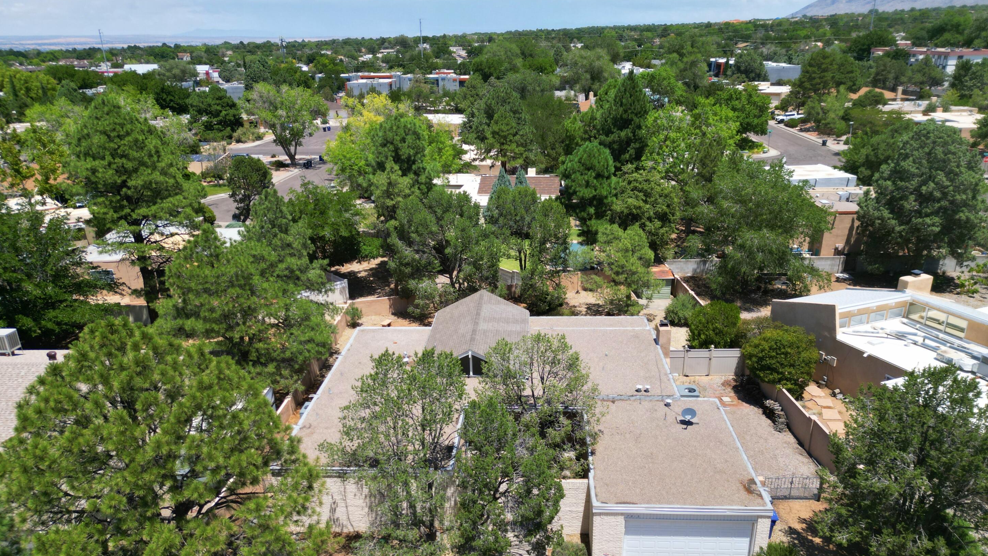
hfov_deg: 69.9
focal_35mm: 27
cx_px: 497
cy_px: 331
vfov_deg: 42.7
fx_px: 707
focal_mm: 6.72
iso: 130
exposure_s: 1/3200
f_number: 1.7
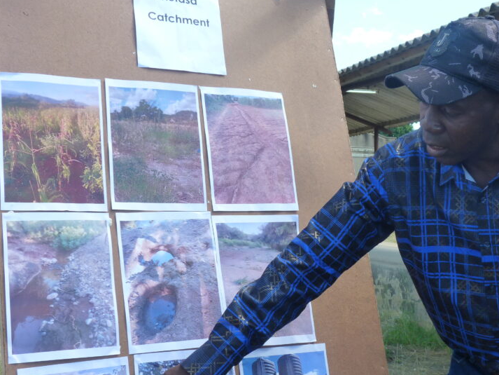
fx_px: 807
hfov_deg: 34.2
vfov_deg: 26.0
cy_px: 231
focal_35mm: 56
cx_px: 310
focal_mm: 6.9
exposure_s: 1/125
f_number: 4
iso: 125
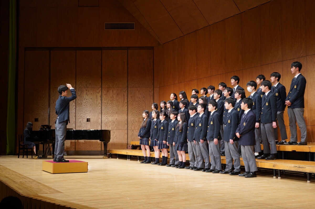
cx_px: 158
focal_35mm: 49
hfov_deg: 40.4
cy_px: 104
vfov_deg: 27.5
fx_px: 428
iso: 640
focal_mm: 49
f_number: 4.5
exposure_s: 1/50
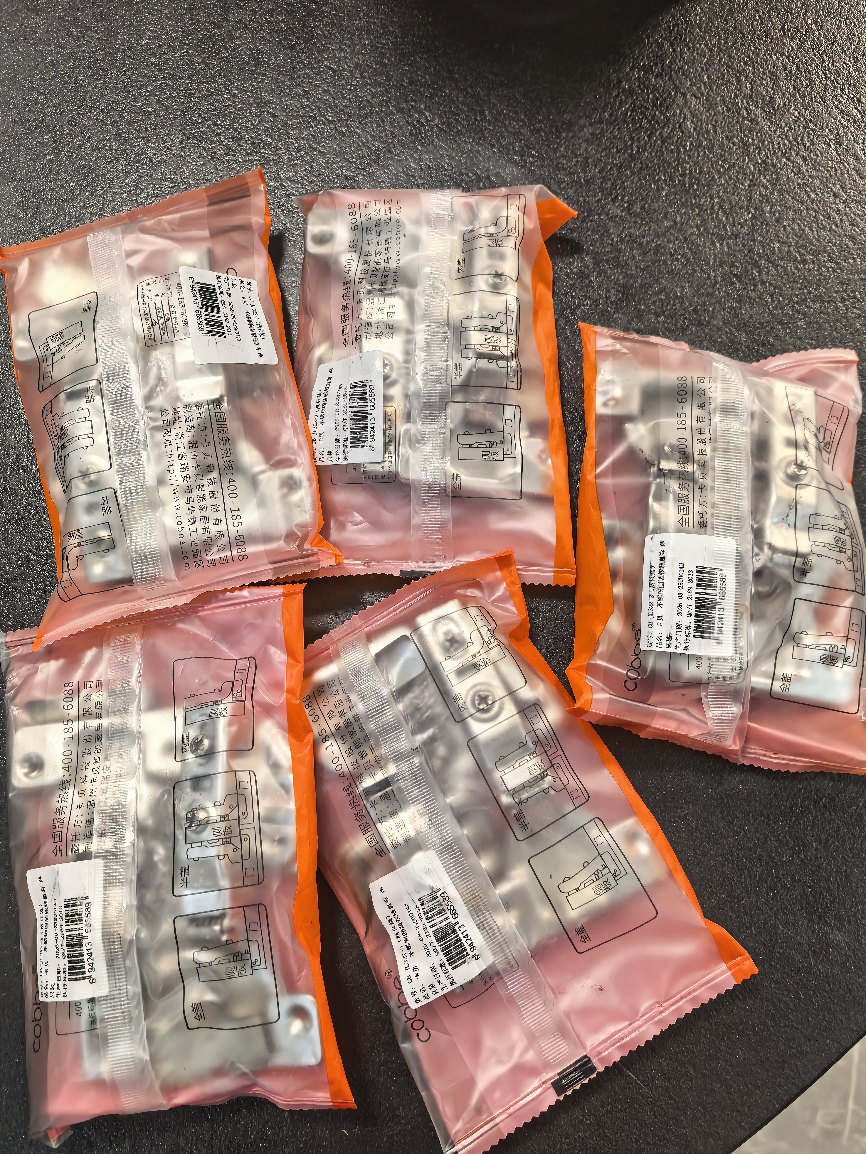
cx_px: 448
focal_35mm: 25
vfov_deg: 69.4
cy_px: 579
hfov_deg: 54.9
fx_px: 834
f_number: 2
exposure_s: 1/100
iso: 250
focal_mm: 5.75
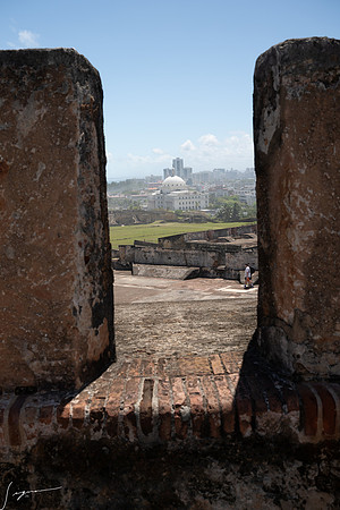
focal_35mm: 39
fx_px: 552
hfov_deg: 34.2
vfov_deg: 49.6
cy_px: 255
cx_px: 170
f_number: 8
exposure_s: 1/125
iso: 90
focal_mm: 39
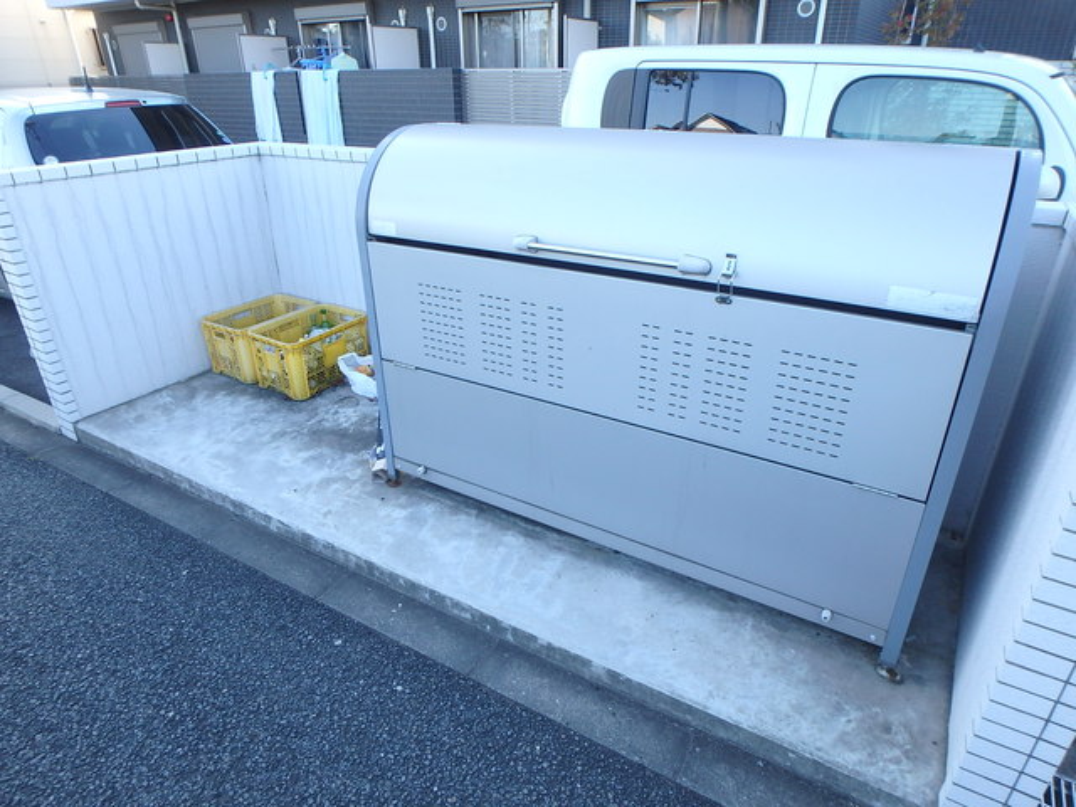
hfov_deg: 79.0
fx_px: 653
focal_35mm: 21
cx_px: 538
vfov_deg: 63.4
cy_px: 404
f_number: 3.5
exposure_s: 1/100
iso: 125
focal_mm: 3.7
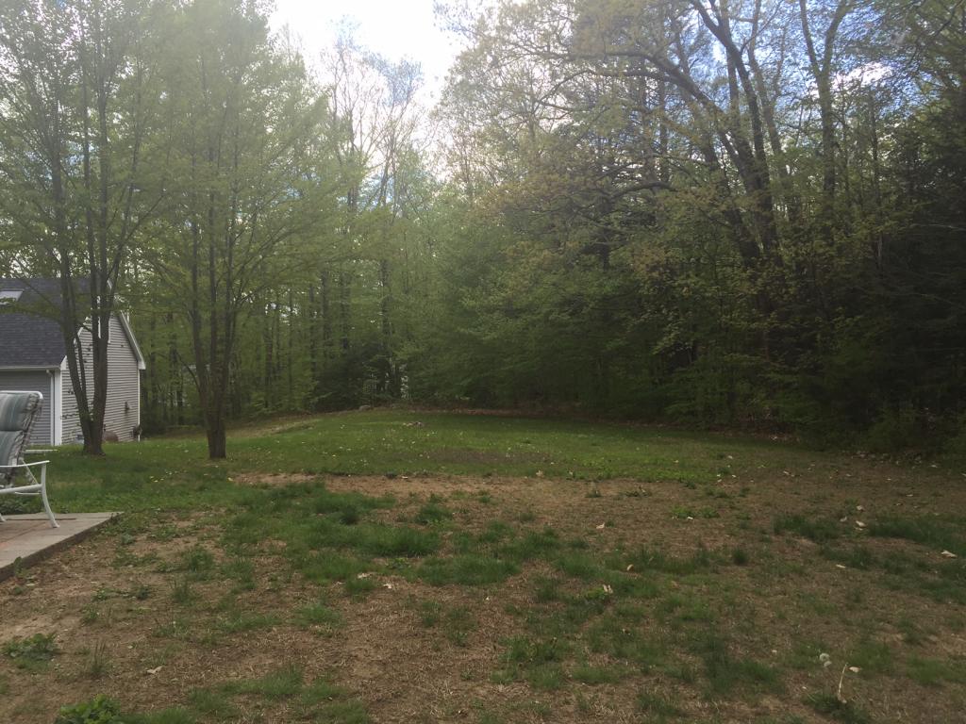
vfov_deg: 48.2
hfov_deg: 61.7
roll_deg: +1.8
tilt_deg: -1.2
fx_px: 809
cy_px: 362
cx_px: 483
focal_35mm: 29
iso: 32
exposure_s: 1/608
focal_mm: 4.15
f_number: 2.2
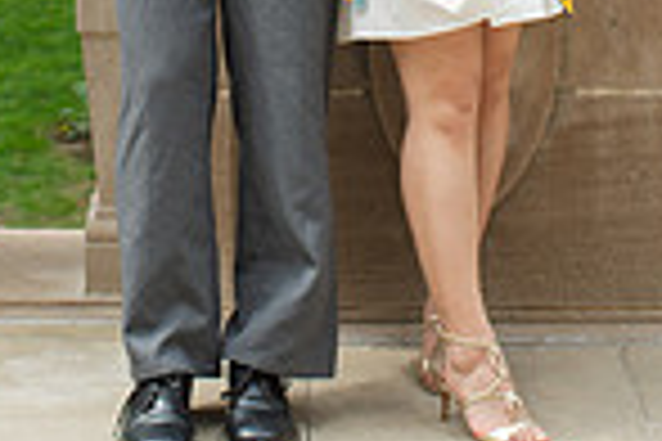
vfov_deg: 8.5
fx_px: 2850
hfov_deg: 13.2
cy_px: -357
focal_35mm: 155
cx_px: 245
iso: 100
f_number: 3.5
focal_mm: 35
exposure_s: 1/640
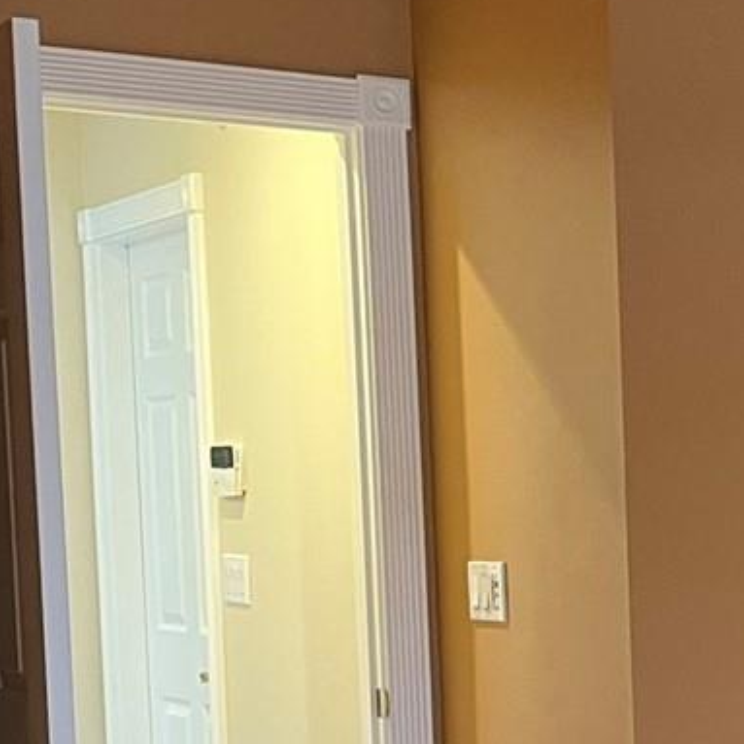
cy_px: 608
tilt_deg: -3.6
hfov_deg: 15.1
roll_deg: +1.4
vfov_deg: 17.9
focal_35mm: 96
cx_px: 1424
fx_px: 2334
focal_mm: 5.1
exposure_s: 1/60
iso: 400
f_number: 1.6
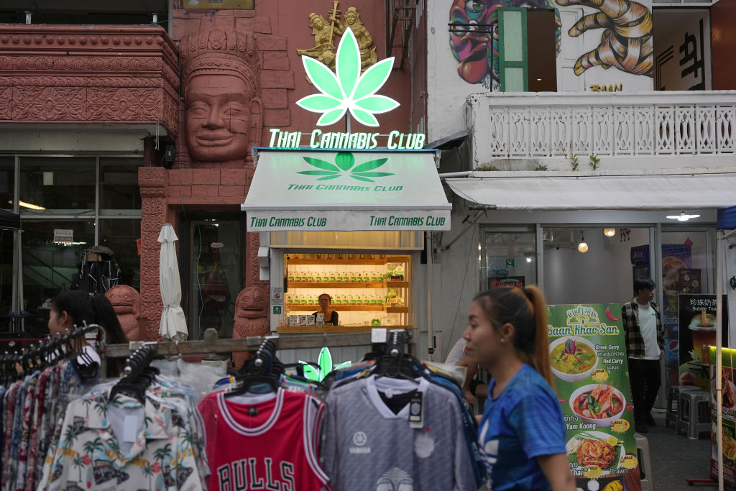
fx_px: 695
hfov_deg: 55.8
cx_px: 368
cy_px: 246
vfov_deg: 38.9
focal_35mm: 34
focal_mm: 34
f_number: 2.8
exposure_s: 1/500
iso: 400
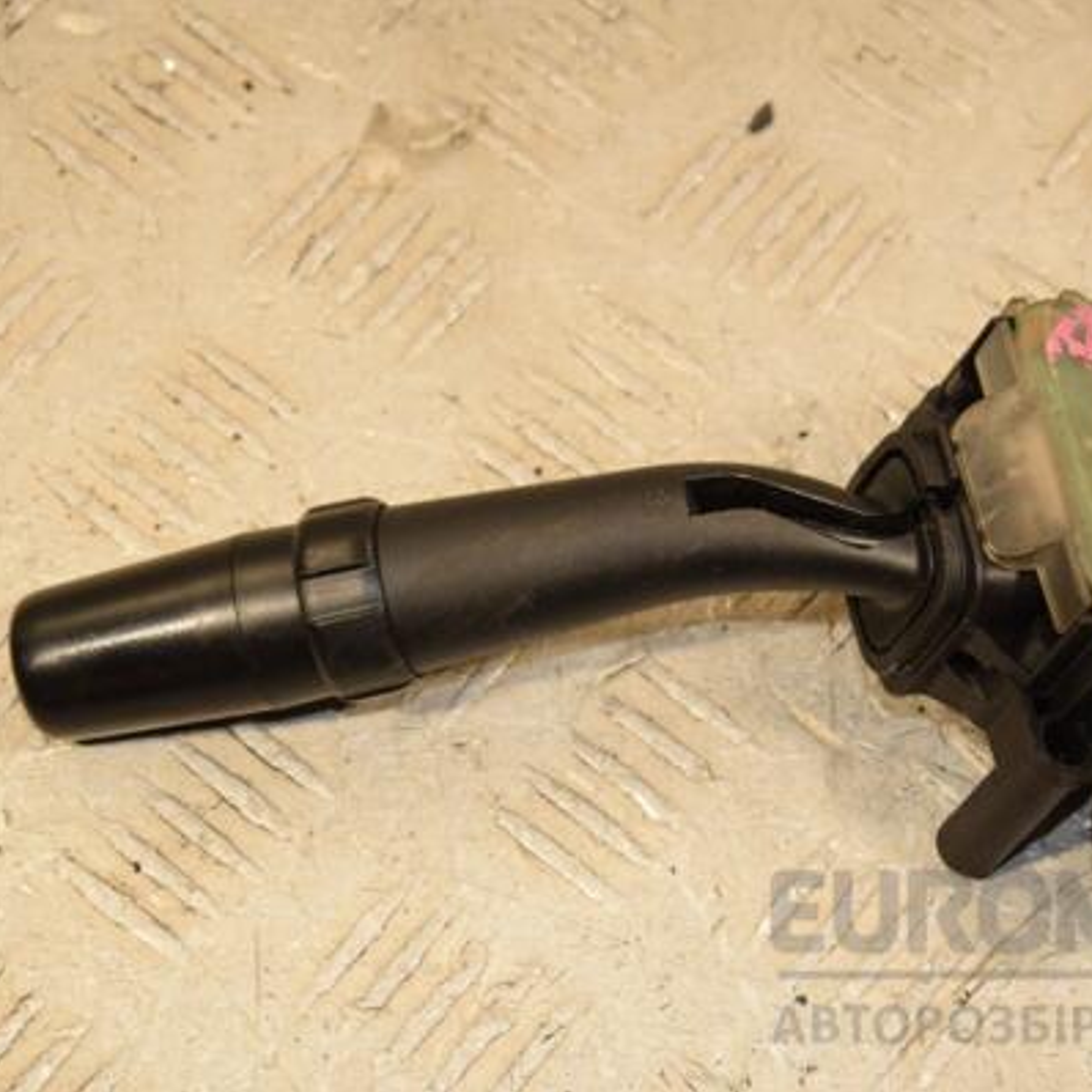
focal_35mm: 100
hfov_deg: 17.4
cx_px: 719
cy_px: 546
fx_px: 3569
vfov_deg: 17.4
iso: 800
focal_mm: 52
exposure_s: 1/200
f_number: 7.1
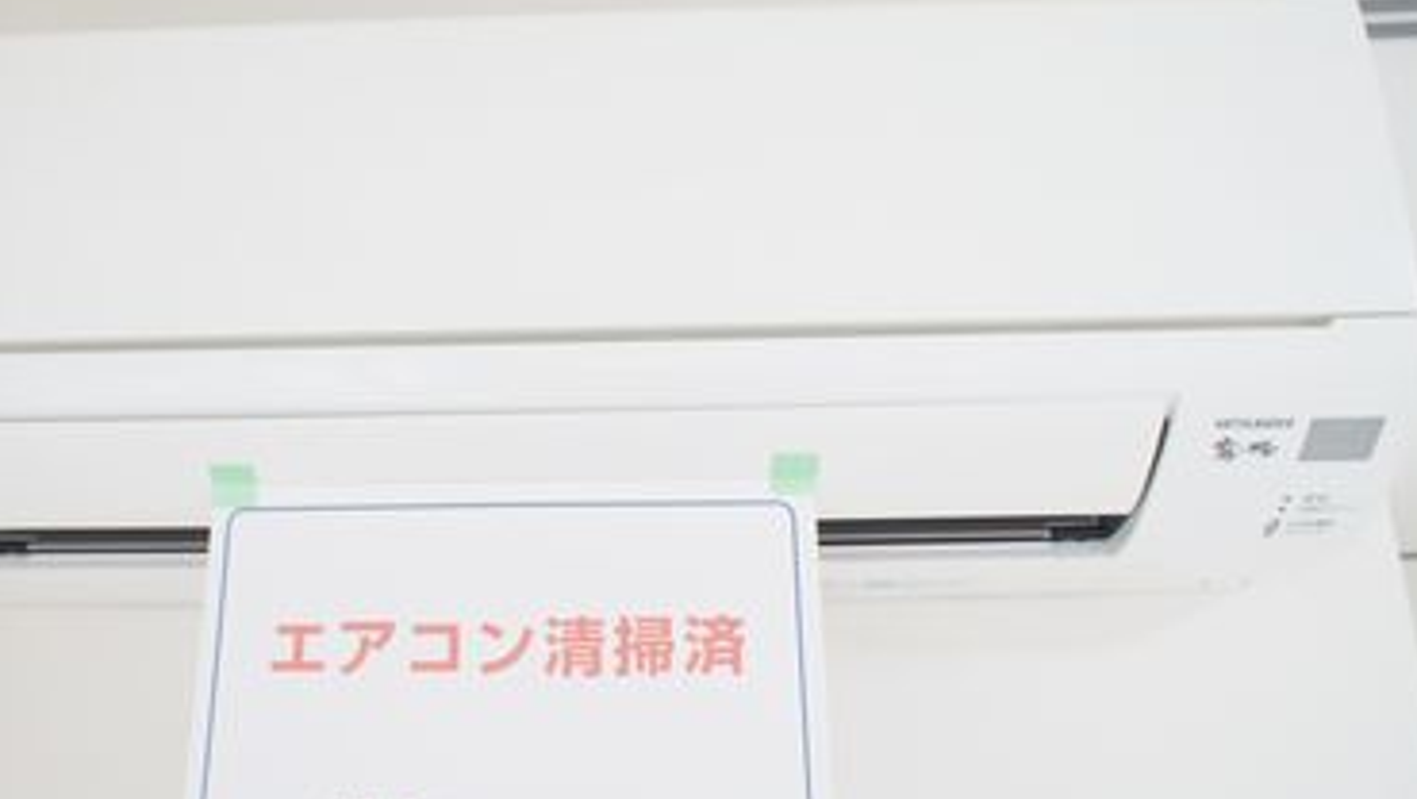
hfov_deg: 57.7
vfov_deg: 34.7
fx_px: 1278
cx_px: 588
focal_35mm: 34
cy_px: 376
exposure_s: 1/60
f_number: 4
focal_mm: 16
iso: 320
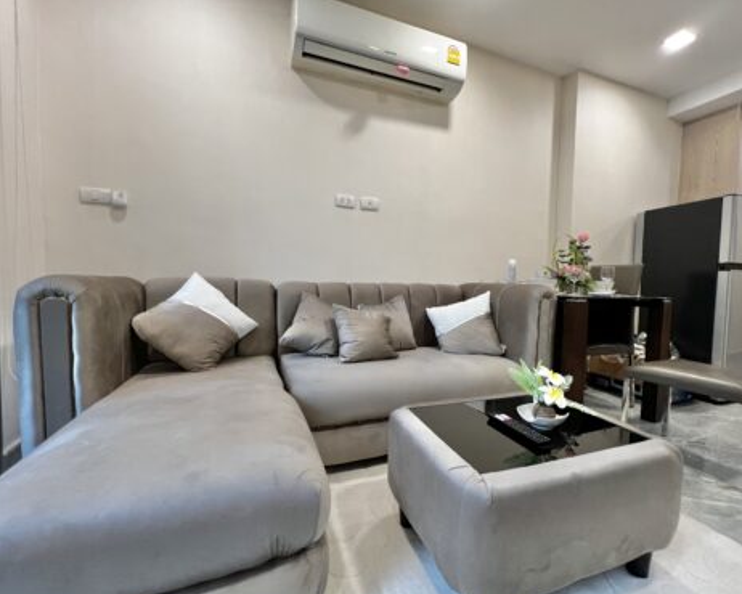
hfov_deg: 100.6
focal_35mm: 14
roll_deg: -1.9
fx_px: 308
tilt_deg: -4.1
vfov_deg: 88.0
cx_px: 382
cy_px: 302
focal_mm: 1.57
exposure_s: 1/50
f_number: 1.8
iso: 200
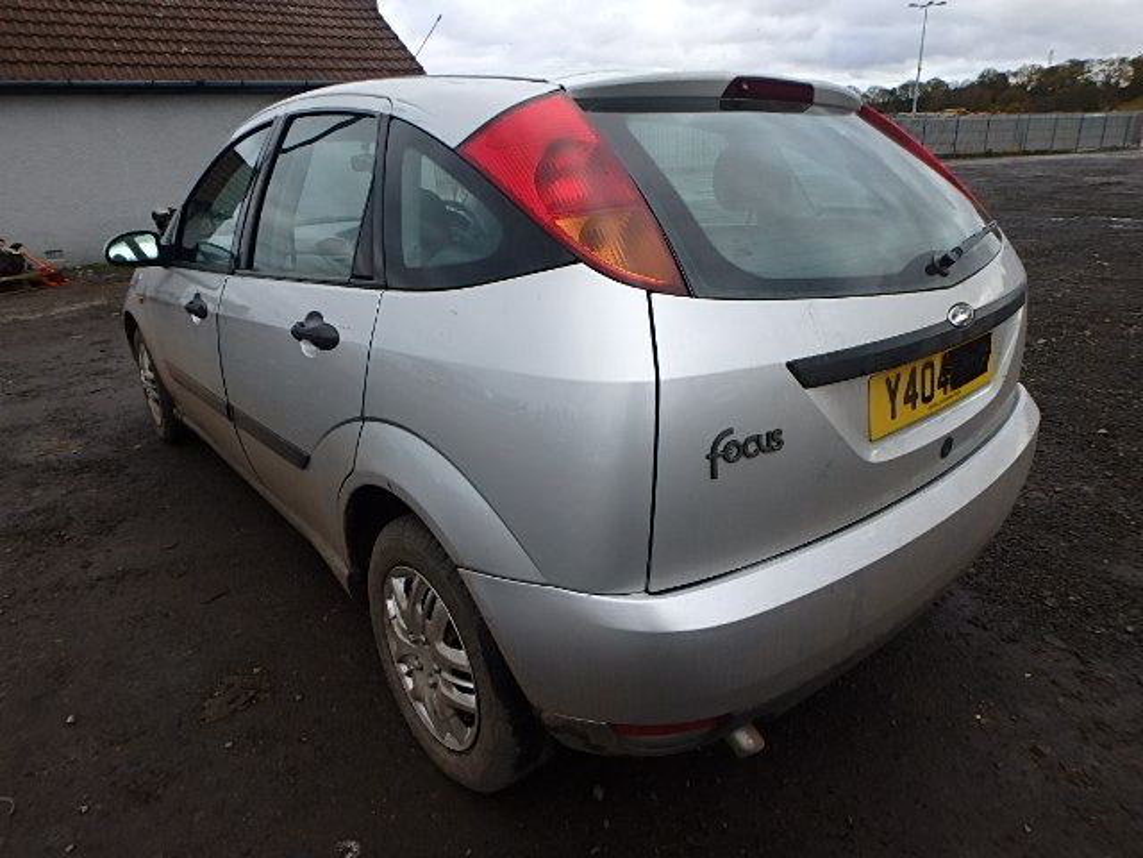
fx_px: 693
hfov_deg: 79.0
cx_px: 572
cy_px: 429
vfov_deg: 63.4
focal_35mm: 21
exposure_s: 1/250
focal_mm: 3.7
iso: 125
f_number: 3.5
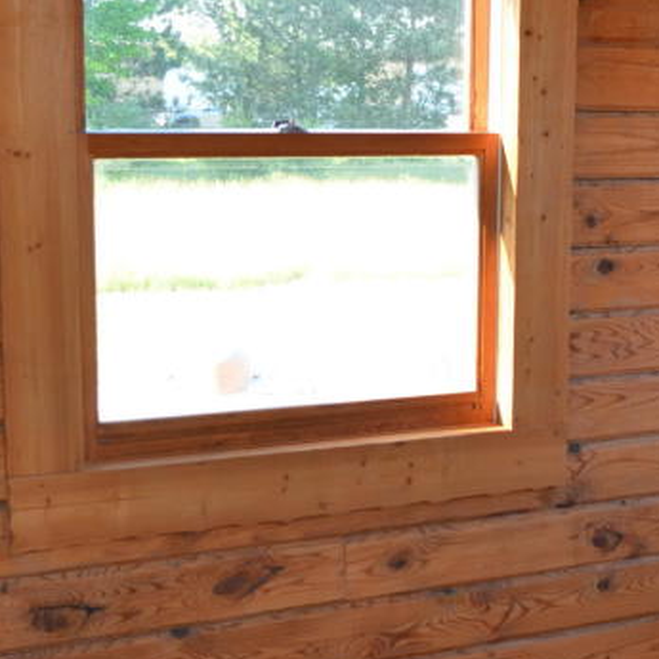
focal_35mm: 77
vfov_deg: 22.4
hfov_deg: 22.0
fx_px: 1658
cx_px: 585
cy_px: 393
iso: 280
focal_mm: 18
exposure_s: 1/125
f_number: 3.5
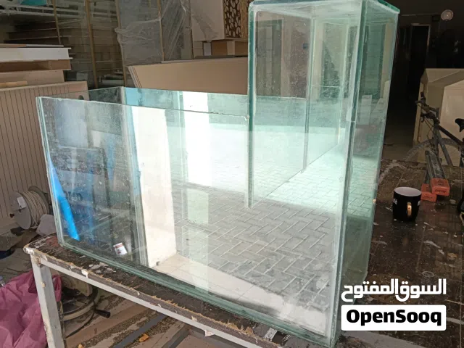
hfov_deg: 65.3
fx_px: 362
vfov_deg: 51.4
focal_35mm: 27
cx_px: 232
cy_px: 174
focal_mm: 3.98
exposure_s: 1/100
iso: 64
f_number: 1.8
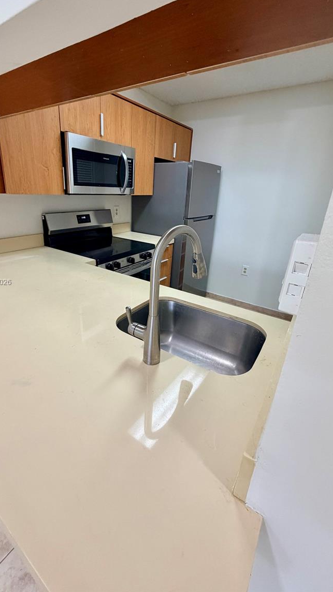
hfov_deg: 66.9
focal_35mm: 16
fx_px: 251
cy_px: 283
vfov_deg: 99.3
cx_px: 148
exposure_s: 1/120
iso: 250
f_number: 2.2
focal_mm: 2.22
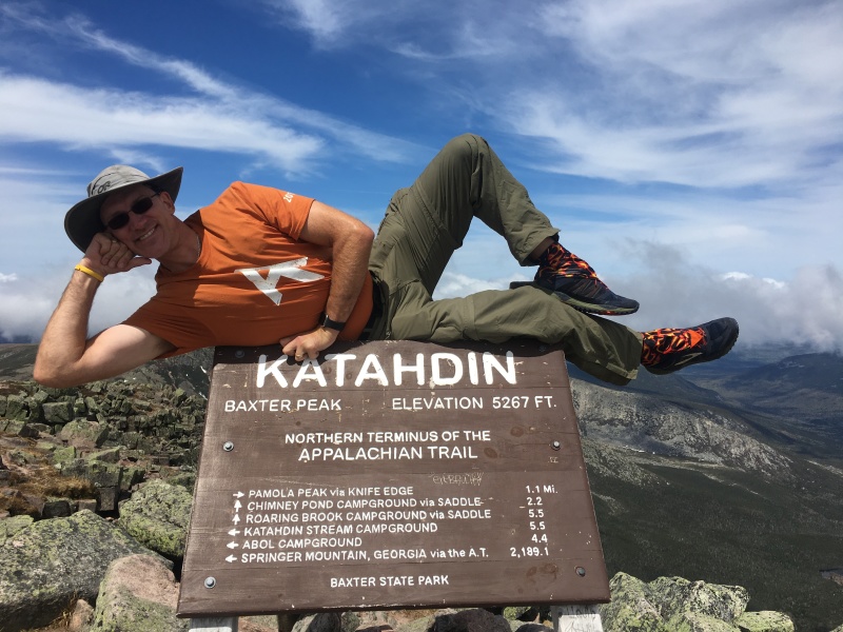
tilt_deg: -2.0
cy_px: 316
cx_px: 422
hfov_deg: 61.7
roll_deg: +0.0
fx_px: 706
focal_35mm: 29
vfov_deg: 48.2
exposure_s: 1/2959
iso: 25
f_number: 2.2
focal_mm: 4.15
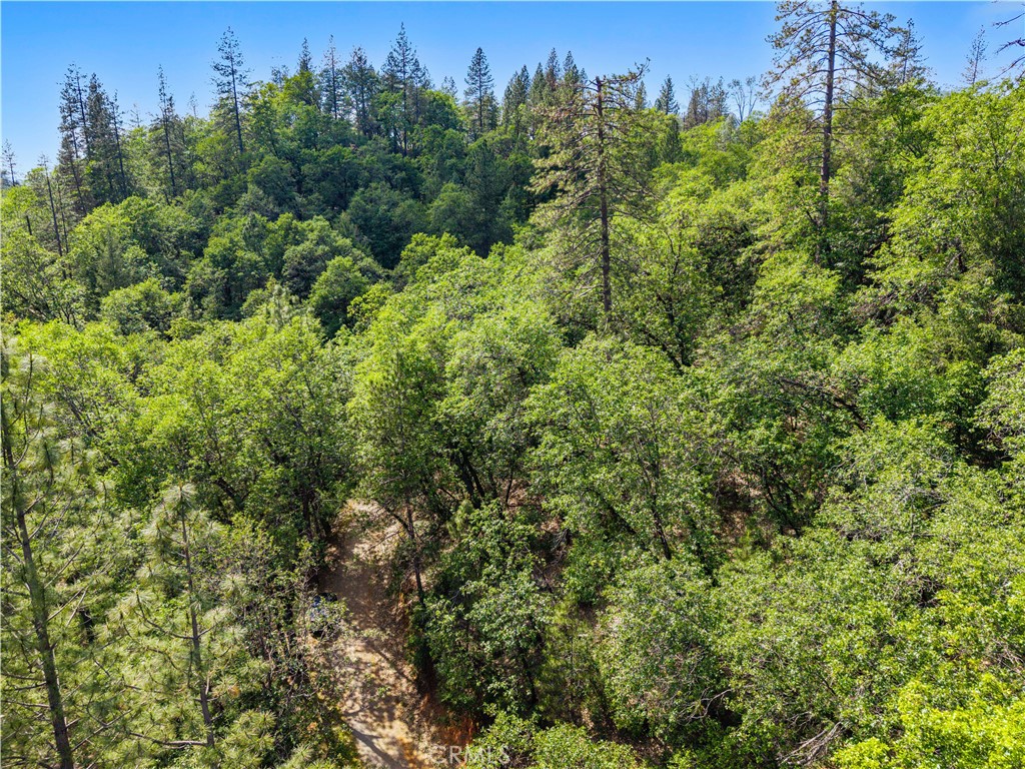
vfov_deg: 56.8
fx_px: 711
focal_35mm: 24
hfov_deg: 71.6
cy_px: 384
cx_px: 512
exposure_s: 1/1250
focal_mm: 8.67
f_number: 1.8
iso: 100
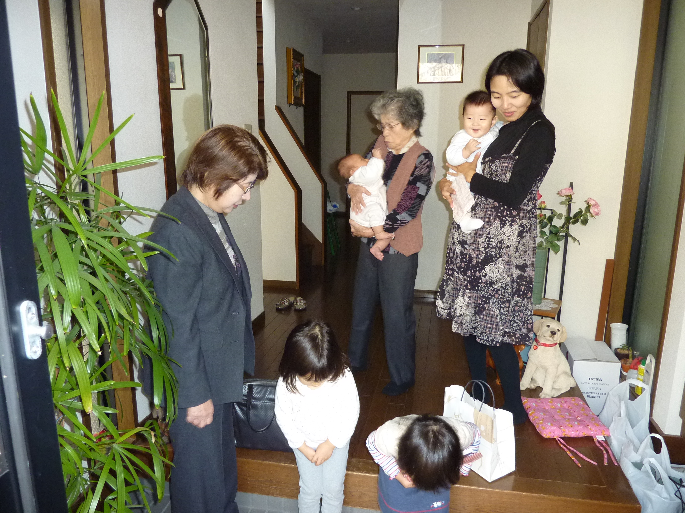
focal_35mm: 25
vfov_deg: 54.9
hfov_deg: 69.4
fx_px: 495
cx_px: 342
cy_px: 256
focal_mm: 4.1
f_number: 3.3
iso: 250
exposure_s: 1/30
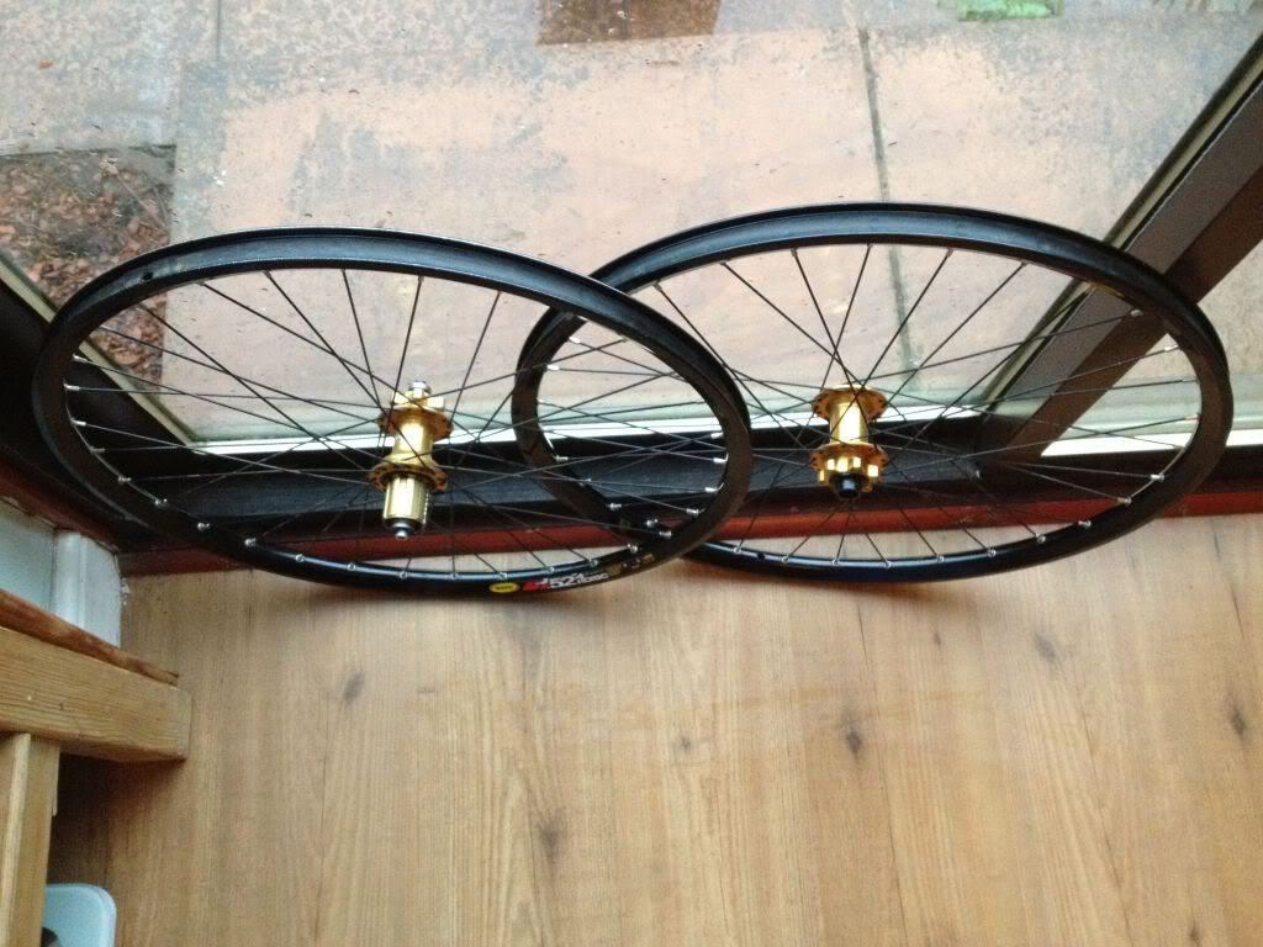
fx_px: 1277
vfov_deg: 40.7
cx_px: 632
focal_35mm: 35
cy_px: 474
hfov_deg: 52.6
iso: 400
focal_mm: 4.3
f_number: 2.4
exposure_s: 1/17
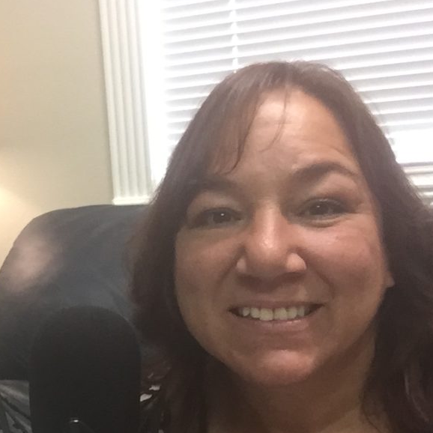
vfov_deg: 31.4
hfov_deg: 30.3
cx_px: 48
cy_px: 281
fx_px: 764
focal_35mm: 54
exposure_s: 1/30
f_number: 2.2
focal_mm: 2.65
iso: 200
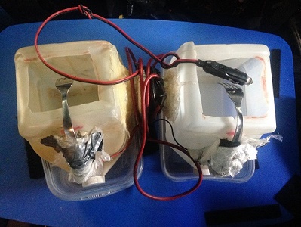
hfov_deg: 55.3
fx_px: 287
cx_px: 150
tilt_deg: -78.0
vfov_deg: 43.0
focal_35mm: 33
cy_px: 114
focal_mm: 4.12
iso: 500
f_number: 2.4
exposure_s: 1/15
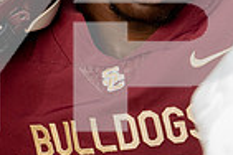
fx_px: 1010
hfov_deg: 13.1
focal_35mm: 156
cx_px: 41
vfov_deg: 8.8
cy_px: 45
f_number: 6.3
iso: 50
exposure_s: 1/200
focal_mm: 38
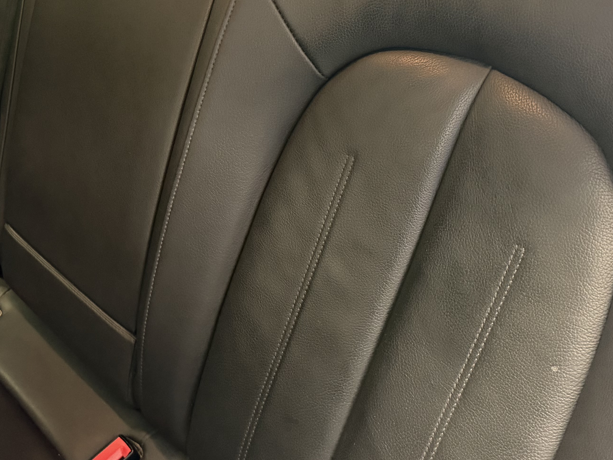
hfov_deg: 35.8
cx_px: 203
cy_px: 181
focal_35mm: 53
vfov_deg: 27.5
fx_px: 939
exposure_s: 1/30
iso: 1000
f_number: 1.78
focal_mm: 6.76
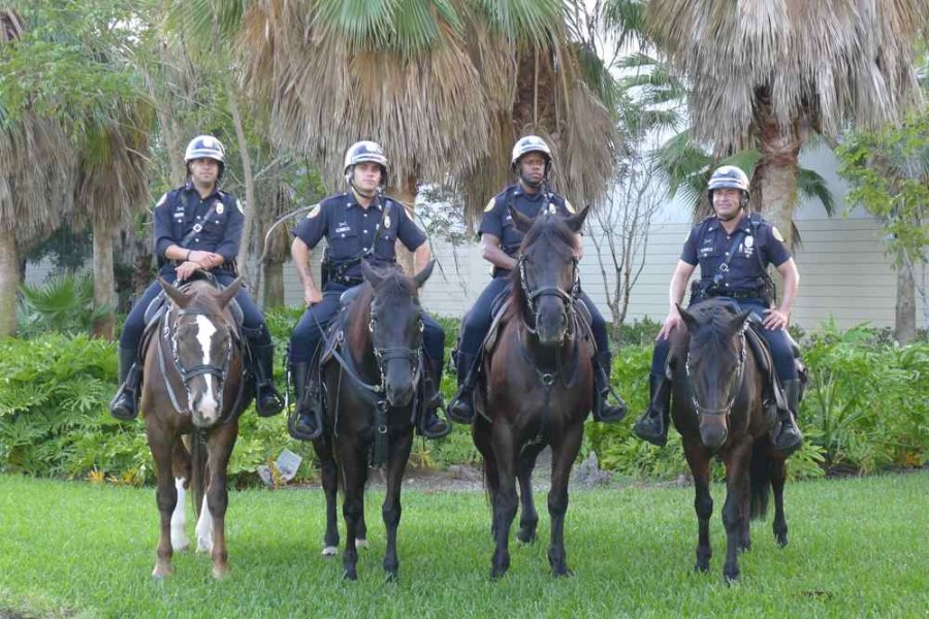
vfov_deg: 19.5
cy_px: 310
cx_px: 464
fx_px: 1806
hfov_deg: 28.8
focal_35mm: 70
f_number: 3
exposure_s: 1/100
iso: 250
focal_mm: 14.9
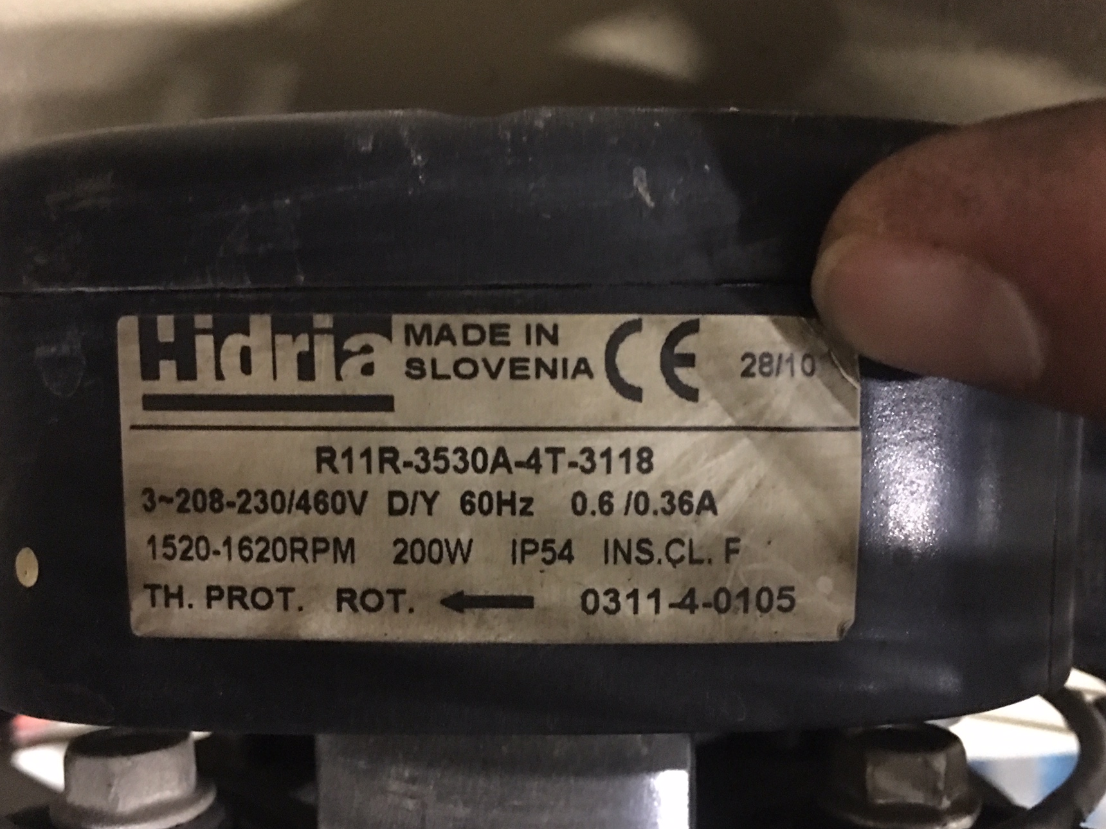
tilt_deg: -19.1
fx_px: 1086
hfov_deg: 53.9
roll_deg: -1.5
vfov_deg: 41.7
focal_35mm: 34
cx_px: 571
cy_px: 481
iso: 200
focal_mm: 4.15
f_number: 2.2
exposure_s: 1/4
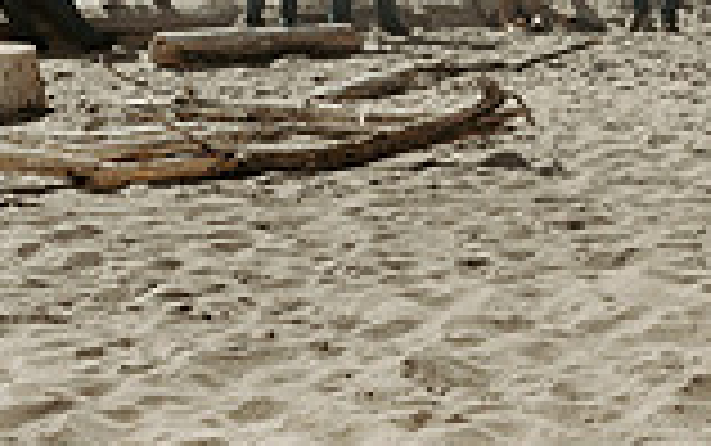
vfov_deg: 9.7
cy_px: -137
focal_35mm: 133
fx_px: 2579
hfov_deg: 15.1
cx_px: 860
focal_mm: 35
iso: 100
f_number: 4
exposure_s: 1/3200
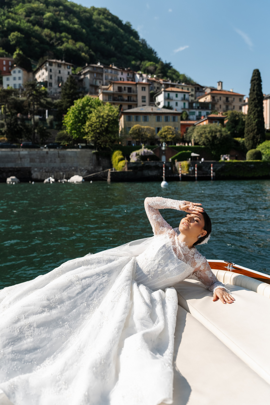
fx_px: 315
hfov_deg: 46.4
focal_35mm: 28
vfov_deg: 65.5
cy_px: 202
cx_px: 135
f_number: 2.8
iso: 125
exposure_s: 1/2500
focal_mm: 28
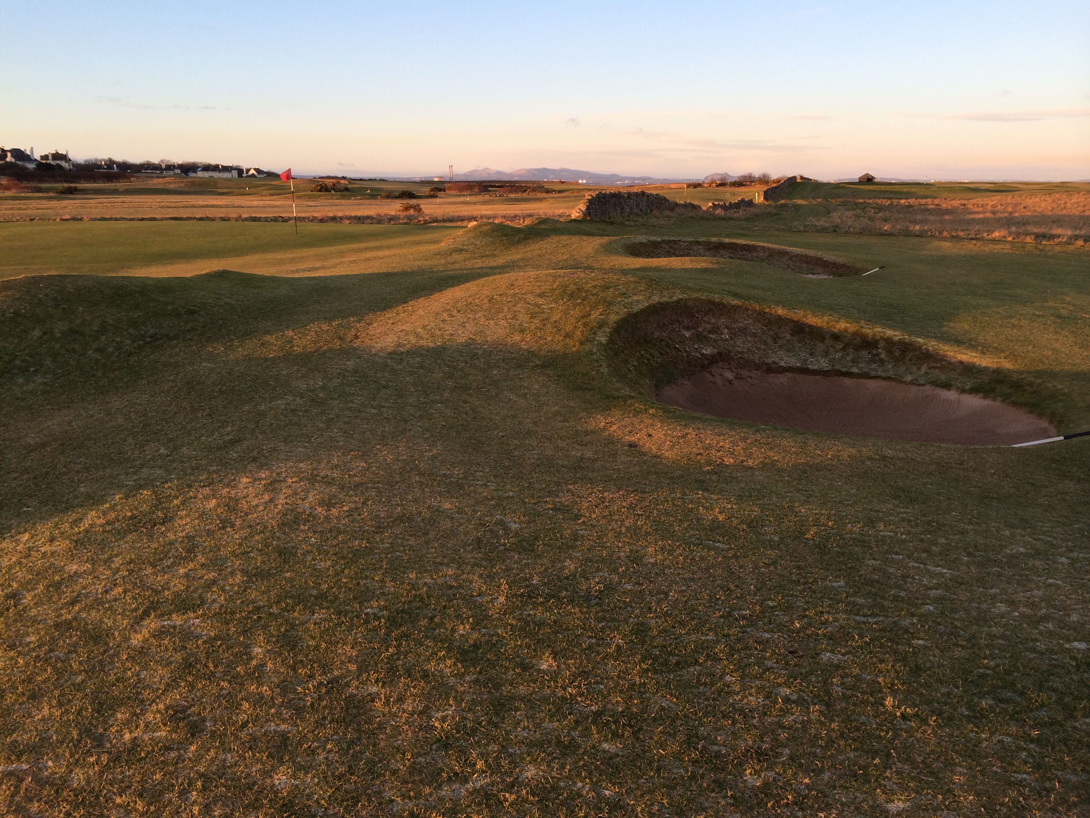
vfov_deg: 46.8
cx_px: 545
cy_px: 409
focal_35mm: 30
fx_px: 945
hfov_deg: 60.0
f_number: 2.2
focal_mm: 4.12
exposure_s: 1/179
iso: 32
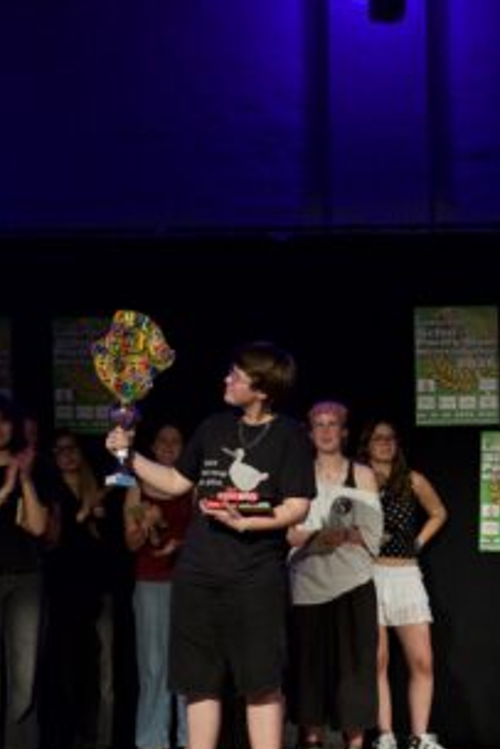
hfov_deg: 15.7
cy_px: 473
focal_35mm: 87
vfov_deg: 23.3
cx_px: 185
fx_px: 1810
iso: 2000
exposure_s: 1/25
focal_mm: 42
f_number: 7.1
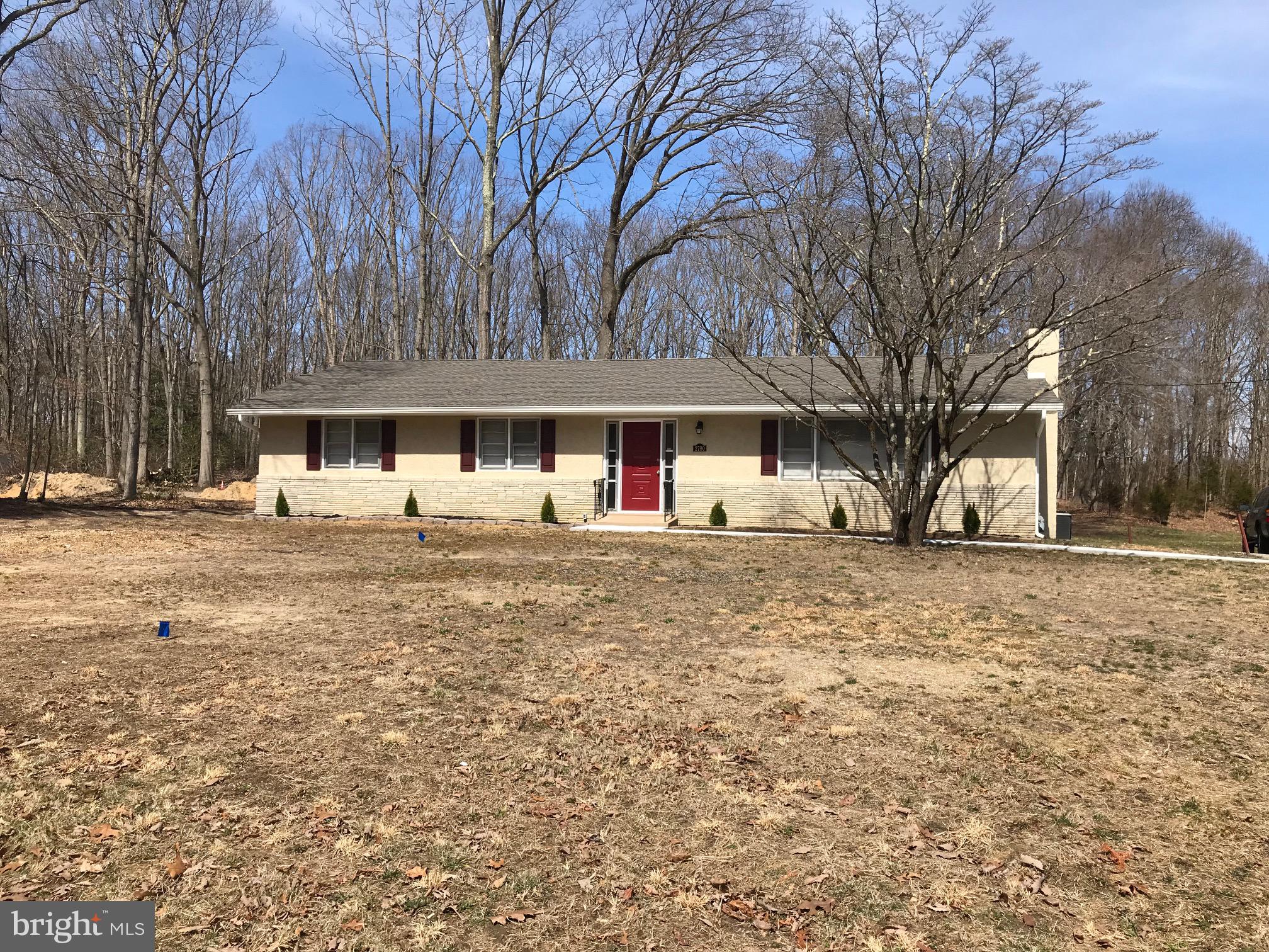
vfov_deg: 49.7
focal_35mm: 28
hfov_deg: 63.4
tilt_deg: +0.9
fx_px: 1026
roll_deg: -1.4
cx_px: 634
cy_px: 476
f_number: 1.8
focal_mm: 3.99
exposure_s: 1/2336
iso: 20
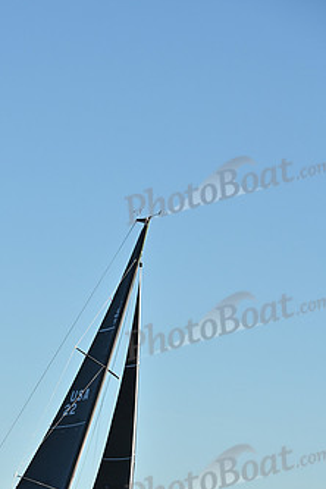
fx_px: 2961
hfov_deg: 6.3
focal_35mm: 218
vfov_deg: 9.4
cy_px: 420
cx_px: 49
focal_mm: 125
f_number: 9
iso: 320
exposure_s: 1/1250
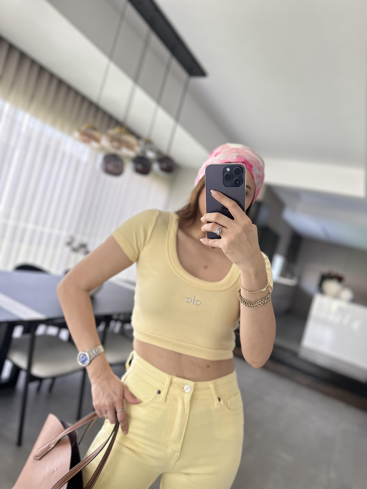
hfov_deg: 56.8
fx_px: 339
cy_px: 244
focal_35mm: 24
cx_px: 184
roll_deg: -12.9
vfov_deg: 71.6
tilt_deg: -24.0
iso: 250
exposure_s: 1/92
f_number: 1.78
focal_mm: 6.86
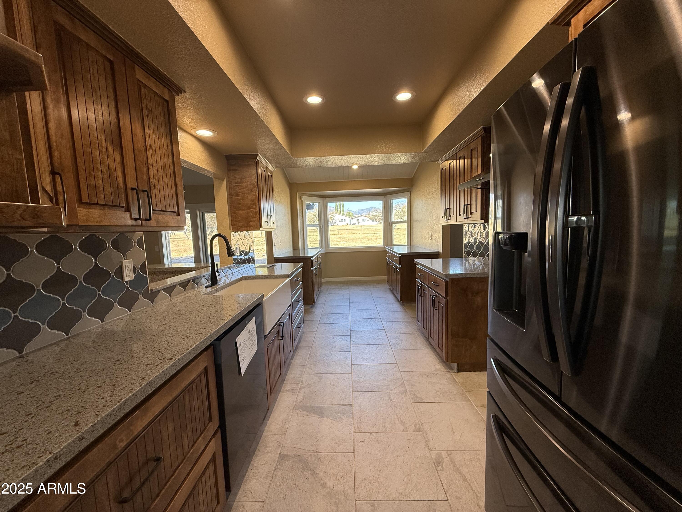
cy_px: 256
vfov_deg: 85.7
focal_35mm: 14
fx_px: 276
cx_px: 341
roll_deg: +1.6
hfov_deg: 102.1
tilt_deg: -6.1
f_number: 2.2
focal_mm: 2.22
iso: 100
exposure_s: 1/120
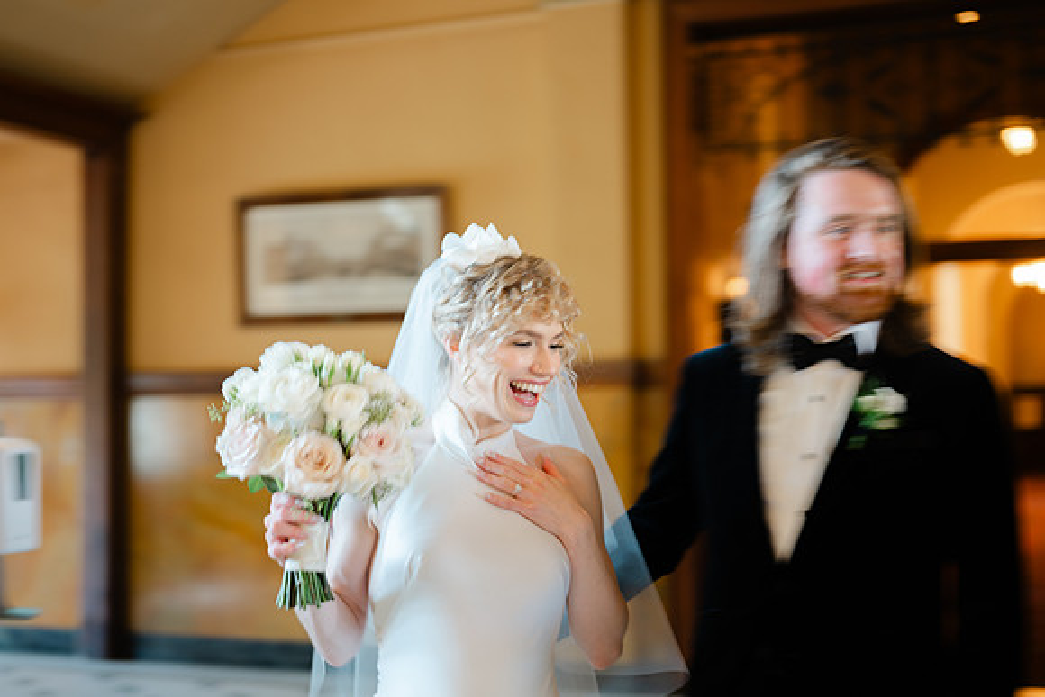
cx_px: 522
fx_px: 1452
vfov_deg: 27.0
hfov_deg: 39.6
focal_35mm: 50
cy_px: 348
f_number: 1.8
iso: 64
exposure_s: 1/15
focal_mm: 50
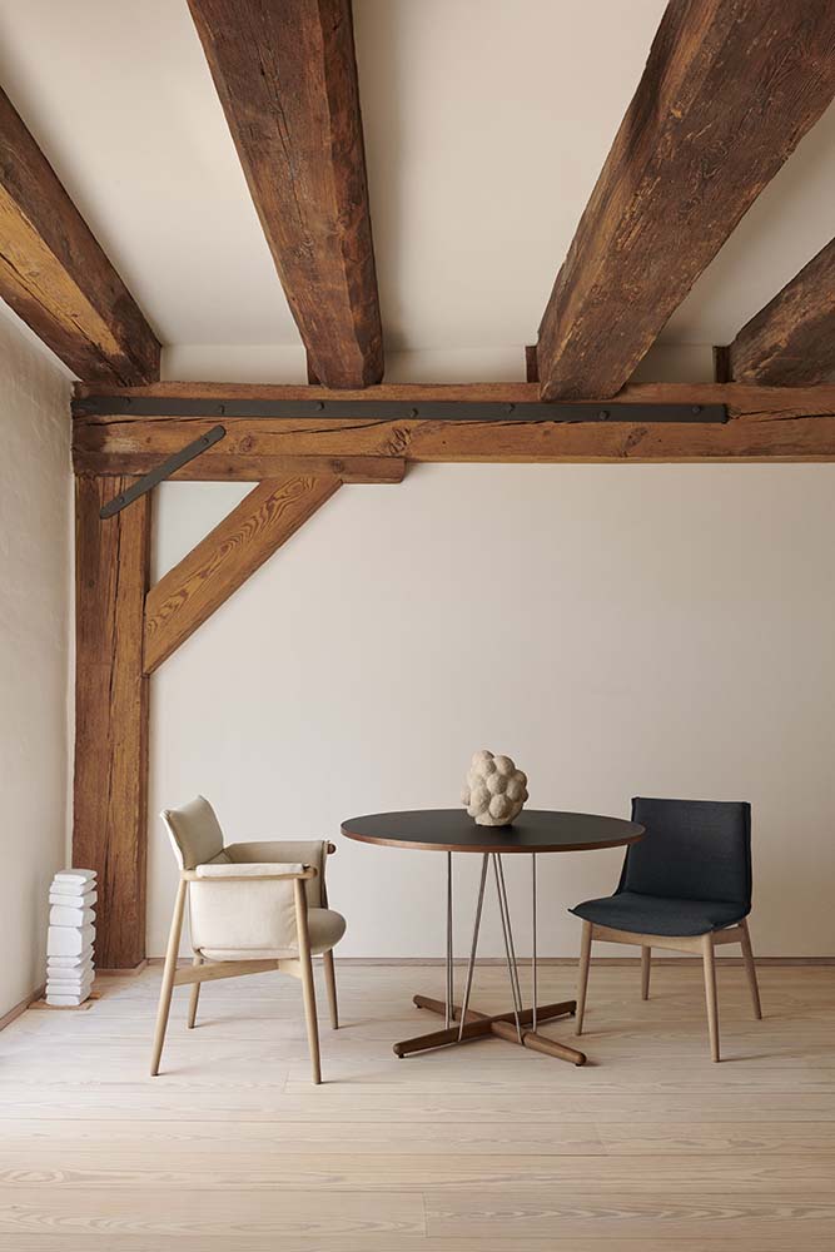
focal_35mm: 32
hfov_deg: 41.1
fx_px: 1113
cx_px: 418
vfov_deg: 58.7
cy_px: 626
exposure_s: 1/1.59
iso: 320
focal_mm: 32
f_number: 11
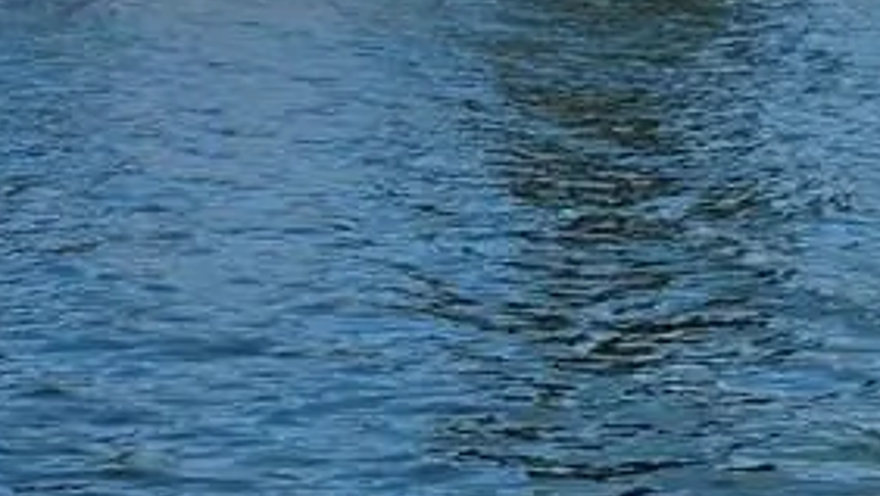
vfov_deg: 8.5
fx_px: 3315
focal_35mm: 142
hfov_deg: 14.1
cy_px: 31
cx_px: 1332
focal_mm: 6.3
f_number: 1.7
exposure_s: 1/4539
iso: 80
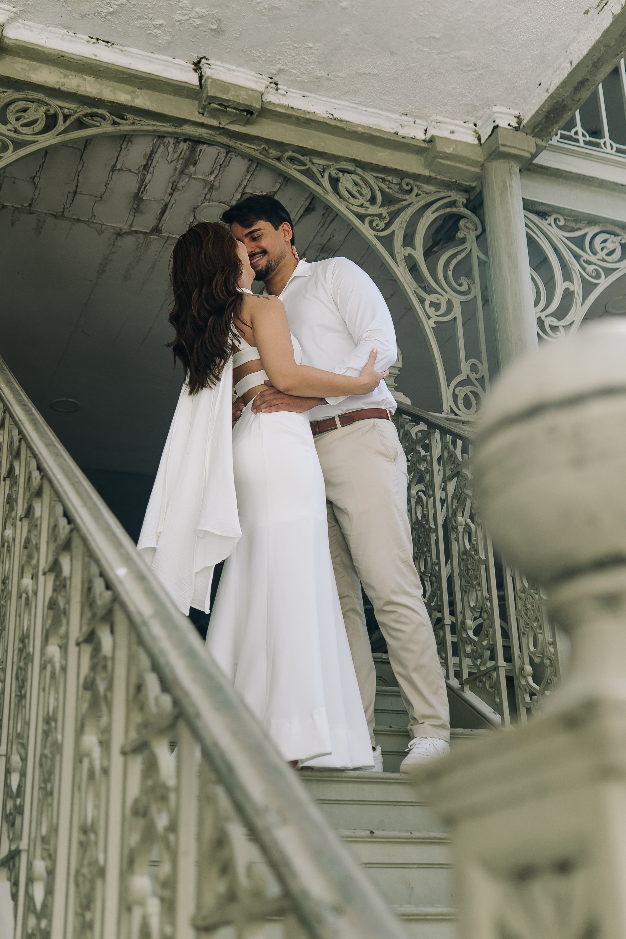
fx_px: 1174
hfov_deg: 29.9
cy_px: 470
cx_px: 313
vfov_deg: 43.6
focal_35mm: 45
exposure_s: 1/400
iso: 100
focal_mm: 30
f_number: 2.8
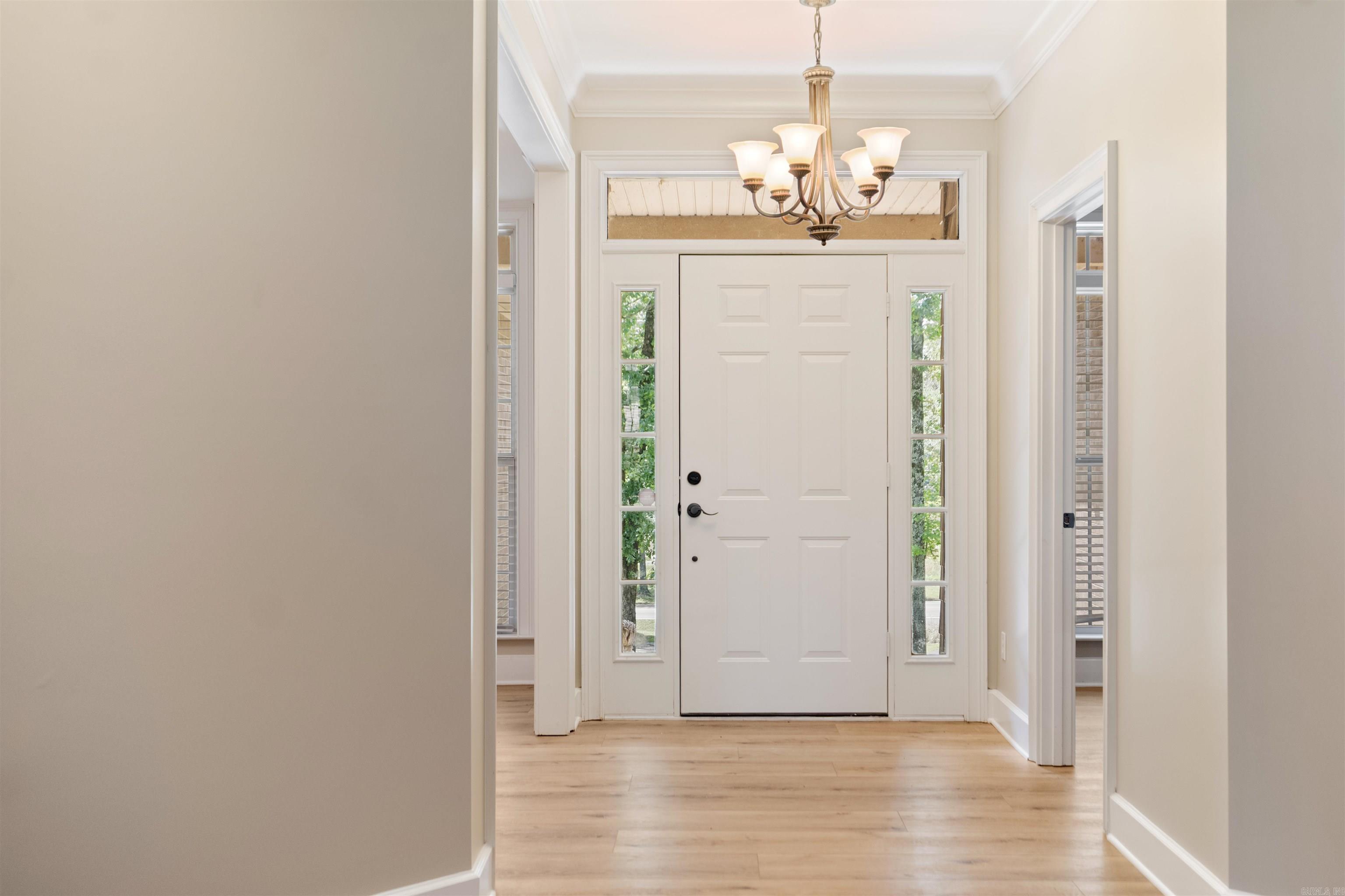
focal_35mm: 35
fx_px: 1308
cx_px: 672
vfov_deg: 37.9
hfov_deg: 54.4
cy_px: 448
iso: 1250
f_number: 5.6
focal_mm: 35
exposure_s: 1/15
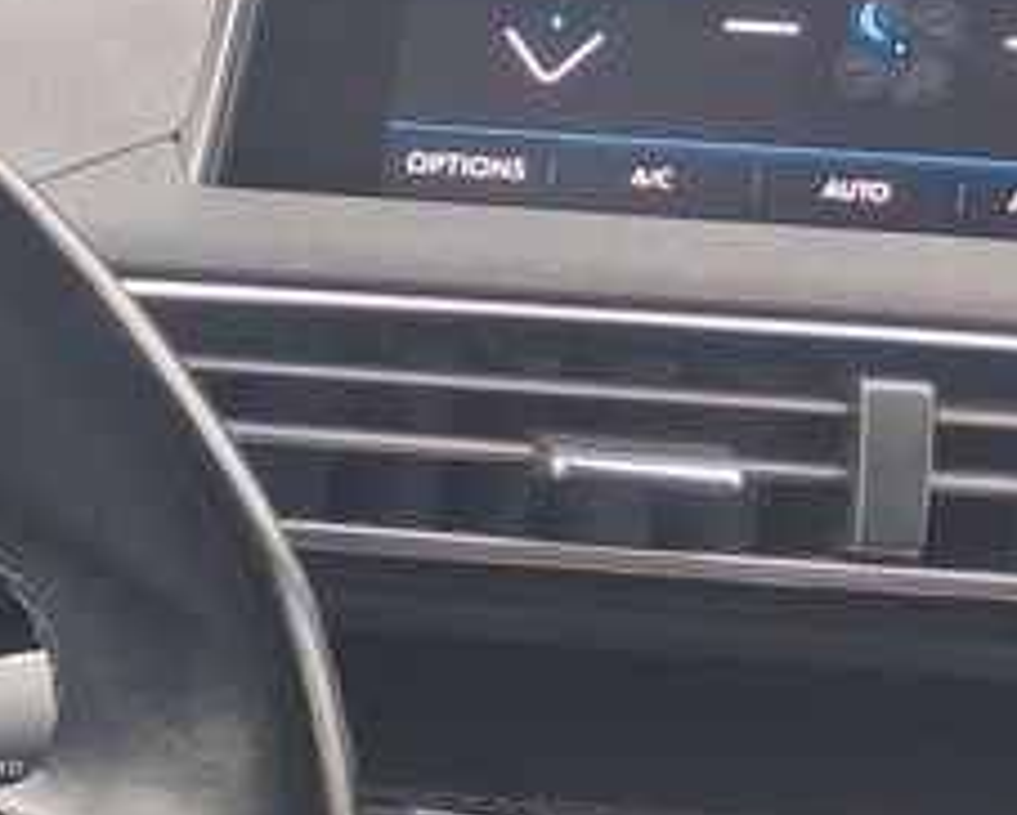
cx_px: -1142
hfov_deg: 13.6
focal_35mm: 116
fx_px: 3495
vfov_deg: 13.2
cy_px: 752
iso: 160
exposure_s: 1/100
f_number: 1.8
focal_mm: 4
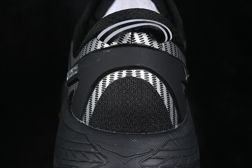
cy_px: 84
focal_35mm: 75
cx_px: 126
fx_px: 525
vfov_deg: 18.2
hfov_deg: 27.0
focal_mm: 50
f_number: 6.3
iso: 160
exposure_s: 1/60
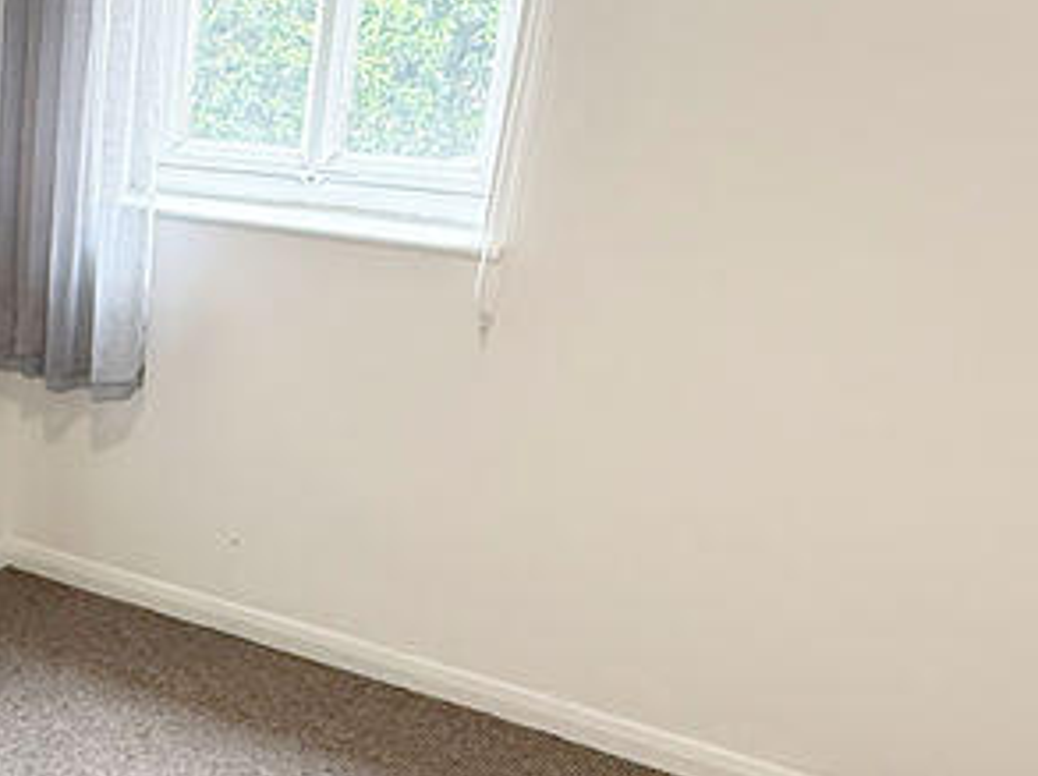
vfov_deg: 29.0
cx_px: -181
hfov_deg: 32.7
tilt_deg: -25.2
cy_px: 609
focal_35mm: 49
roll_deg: +2.2
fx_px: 1468
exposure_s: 1/100
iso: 250
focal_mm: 2.22
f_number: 2.2
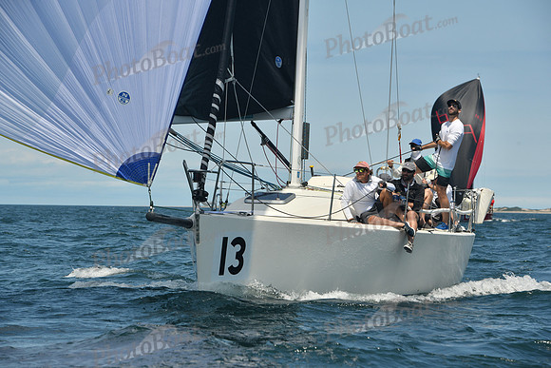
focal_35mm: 165
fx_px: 2526
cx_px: 276
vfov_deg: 8.3
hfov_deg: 12.4
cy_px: 184
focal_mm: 165
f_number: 10
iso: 320
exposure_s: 1/640
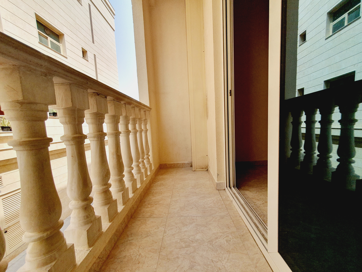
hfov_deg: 106.2
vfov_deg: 89.9
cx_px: 181
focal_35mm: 13
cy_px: 136
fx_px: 136
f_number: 2.2
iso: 50
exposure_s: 1/614
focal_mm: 1.8
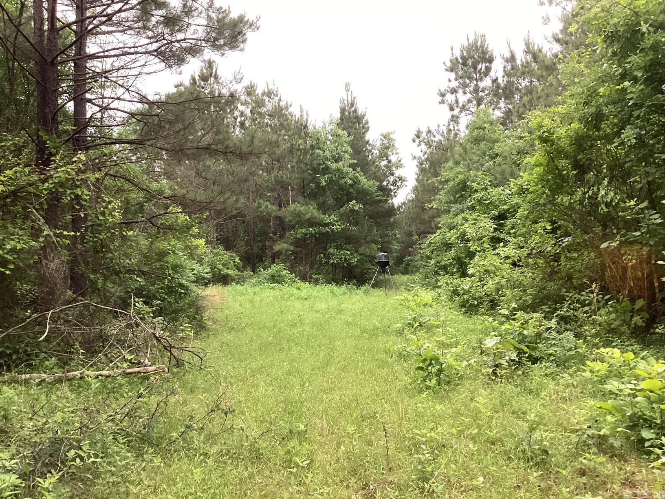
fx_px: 596
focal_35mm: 31
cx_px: 332
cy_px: 250
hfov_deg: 58.4
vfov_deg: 45.4
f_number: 2.4
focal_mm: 3.3
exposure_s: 1/50
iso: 160
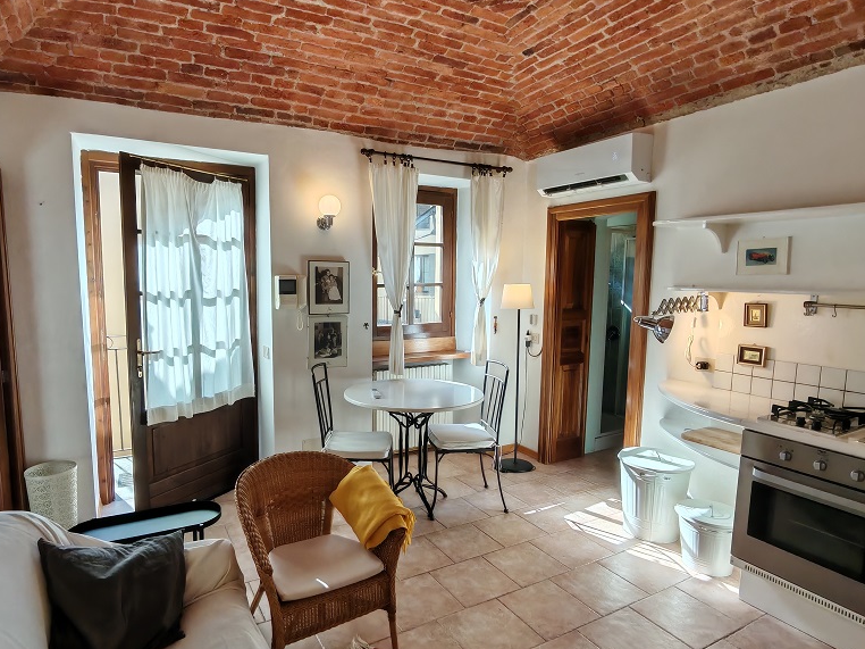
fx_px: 525
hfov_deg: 78.9
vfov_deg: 63.4
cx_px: 398
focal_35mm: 21
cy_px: 336
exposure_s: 1/150
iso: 50
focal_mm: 1.96
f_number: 2.2
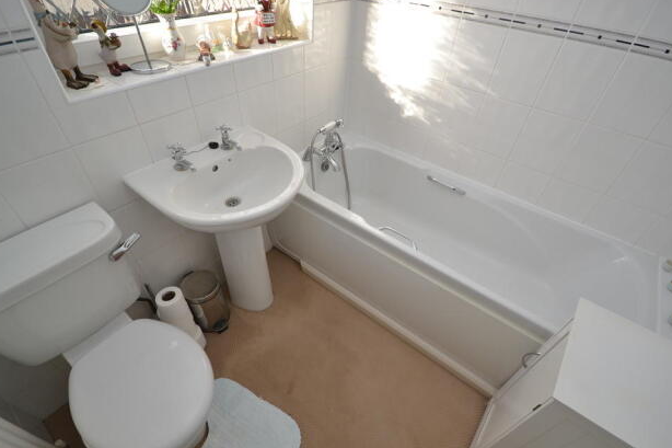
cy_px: 233
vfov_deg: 73.7
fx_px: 299
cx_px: 343
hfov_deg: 96.7
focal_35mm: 16
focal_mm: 10
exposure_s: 1/125
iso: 160
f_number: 5.6
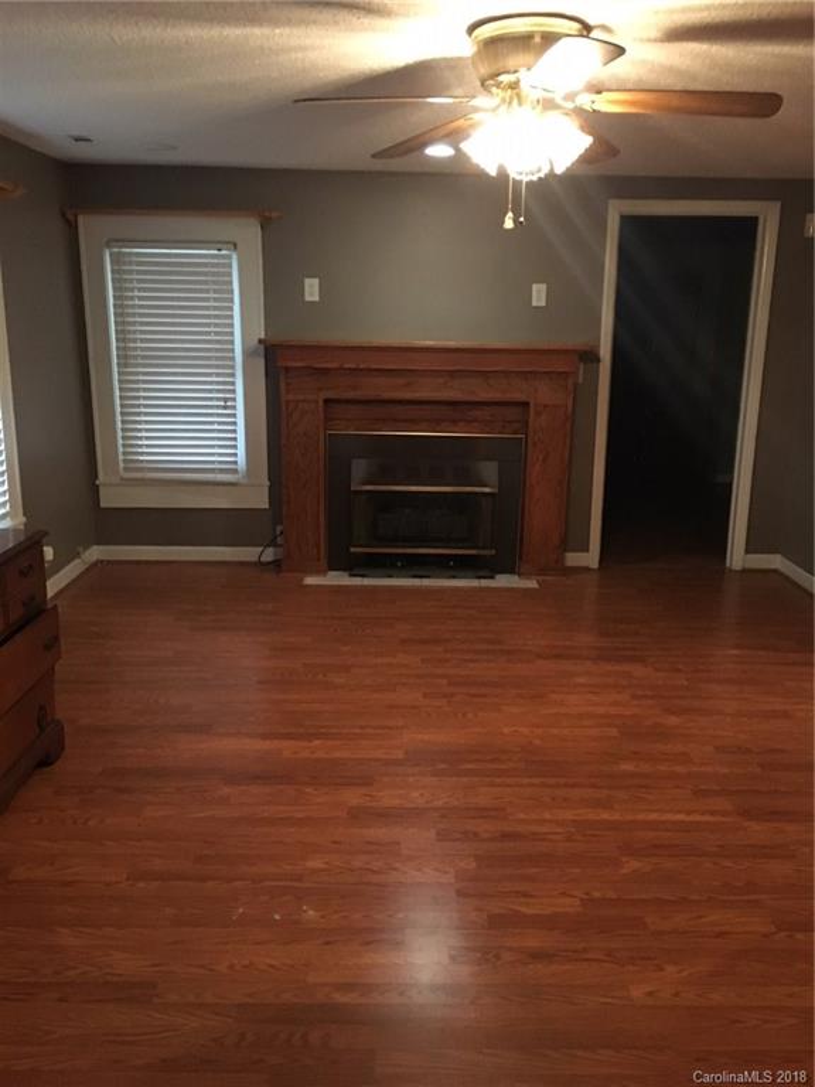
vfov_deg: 61.7
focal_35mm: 29
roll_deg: -0.5
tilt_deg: -12.6
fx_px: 910
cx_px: 408
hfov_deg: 48.2
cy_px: 544
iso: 250
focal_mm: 4.15
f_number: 2.2
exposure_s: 1/15
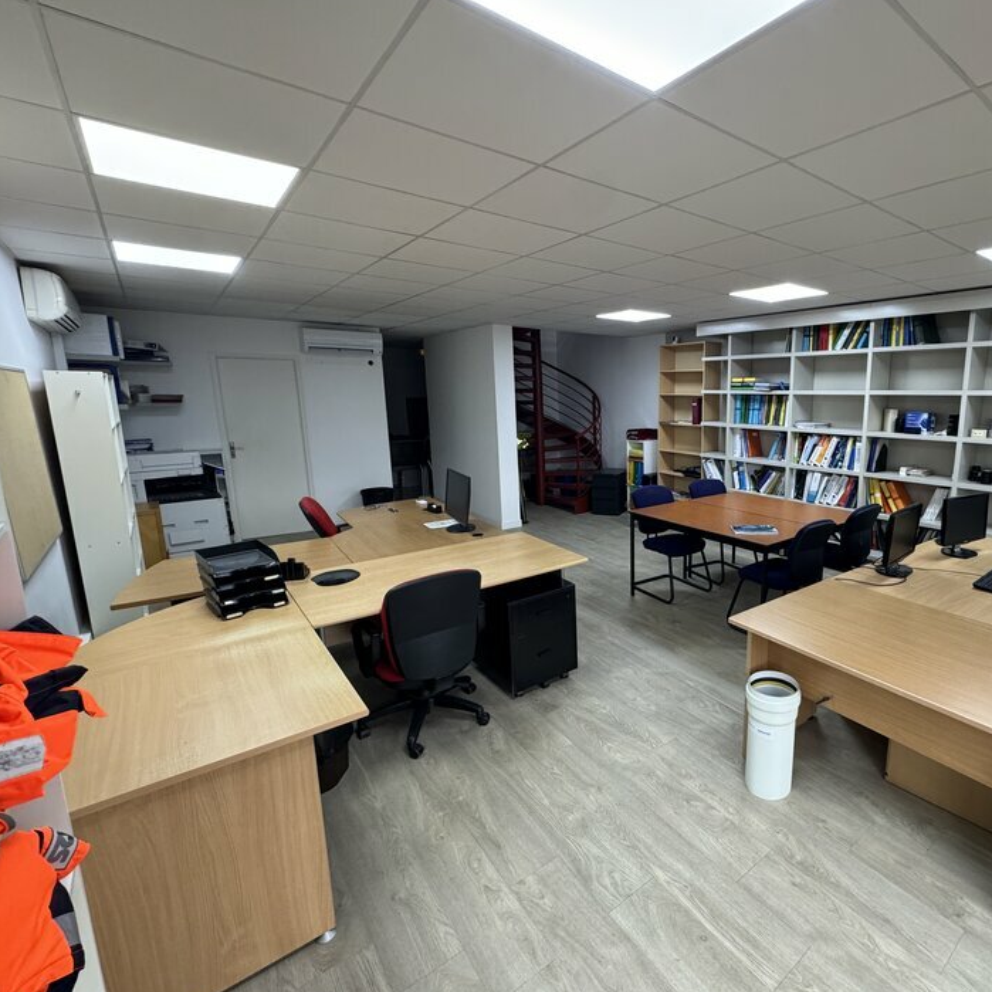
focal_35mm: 17
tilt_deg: -10.9
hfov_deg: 81.4
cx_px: 654
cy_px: 497
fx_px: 551
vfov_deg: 84.0
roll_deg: -0.2
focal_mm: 2.22
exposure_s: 1/100
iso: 250
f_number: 2.2
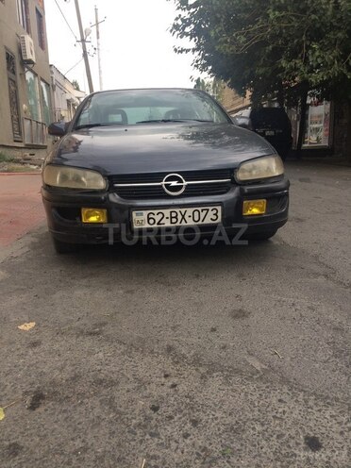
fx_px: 392
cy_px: 234
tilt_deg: -11.2
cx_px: 176
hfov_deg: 48.2
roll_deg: +3.3
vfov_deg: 61.7
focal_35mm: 29
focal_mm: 4.15
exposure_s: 1/100
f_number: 2.2
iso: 40
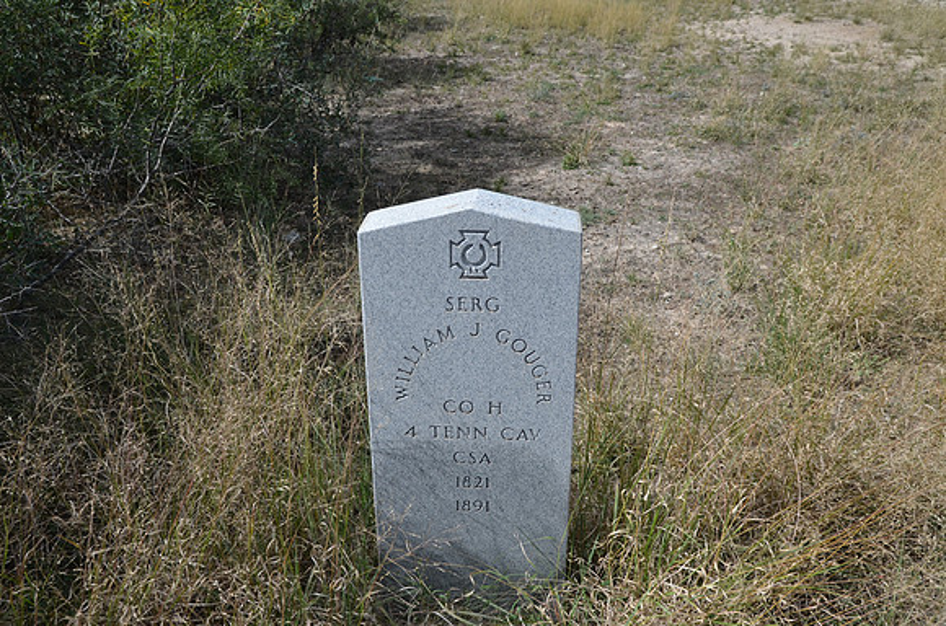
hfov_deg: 53.2
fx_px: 944
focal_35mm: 36
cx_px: 473
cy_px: 313
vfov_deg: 36.7
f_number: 8
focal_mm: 24
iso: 200
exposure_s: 1/250
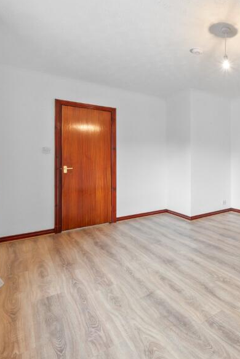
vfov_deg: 80.9
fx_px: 210
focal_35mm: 21
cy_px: 159
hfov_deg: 47.6
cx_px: 248
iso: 800
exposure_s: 1/6
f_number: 5.6
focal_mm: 12
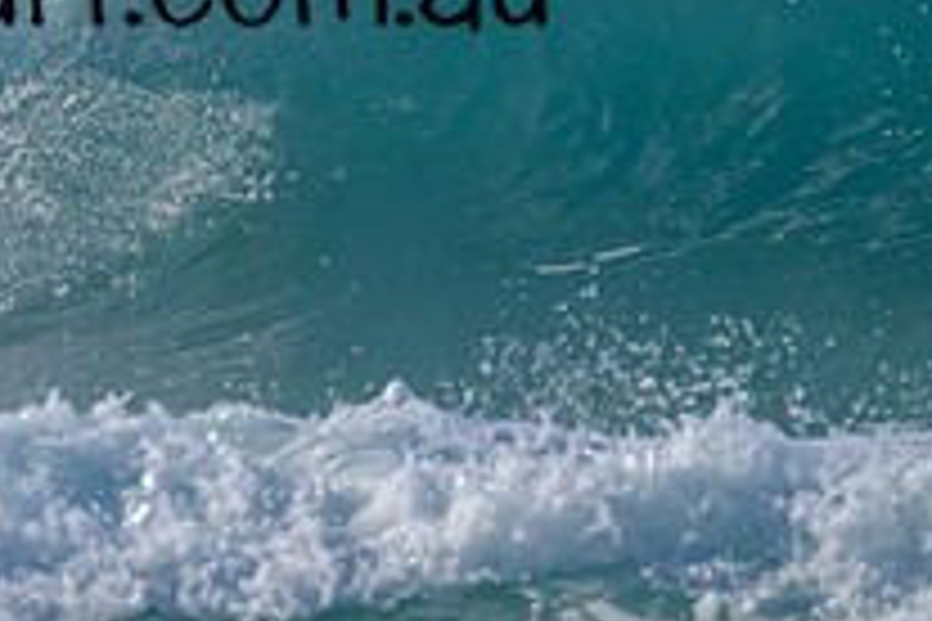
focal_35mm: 2312
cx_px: 72
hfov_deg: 0.9
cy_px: -79
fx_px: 59850
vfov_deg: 0.6
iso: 720
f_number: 11
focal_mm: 800
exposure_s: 1/2000
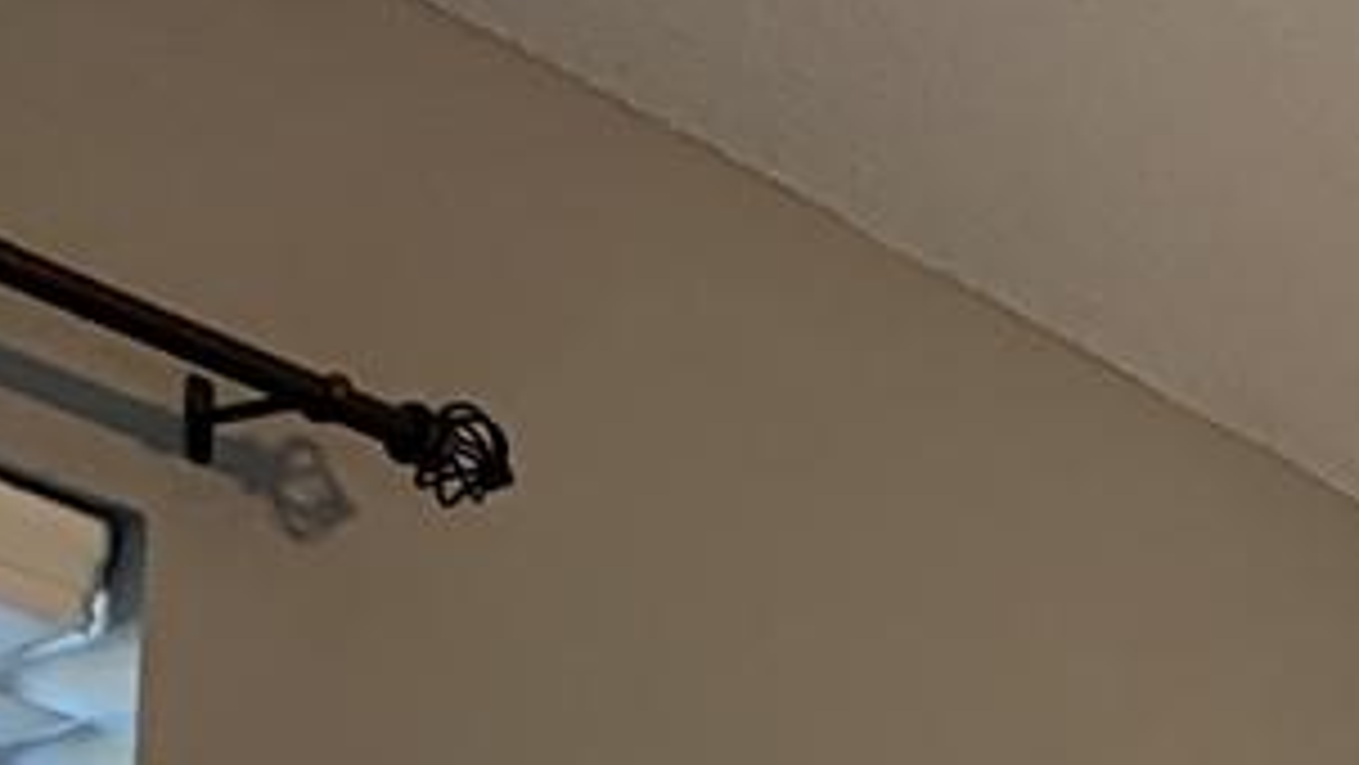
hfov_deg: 11.8
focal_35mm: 150
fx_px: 5406
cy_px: 2043
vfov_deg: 7.4
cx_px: 3226
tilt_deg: +2.0
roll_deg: -2.0
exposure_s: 1/60
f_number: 1.8
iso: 100
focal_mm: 4.25
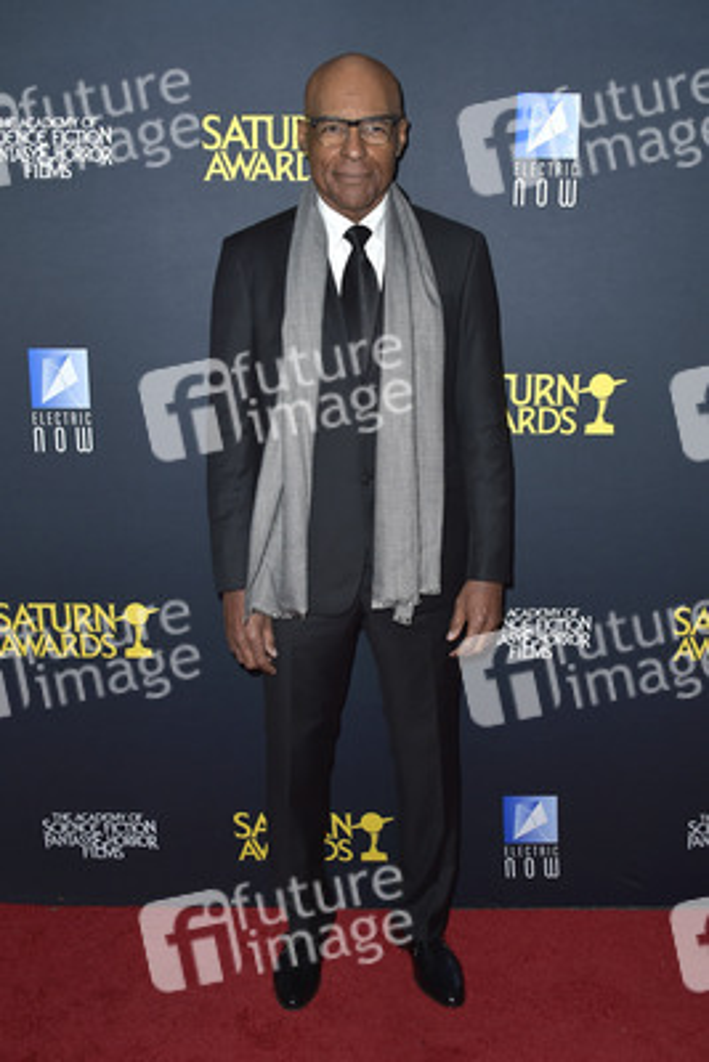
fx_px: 944
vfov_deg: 58.7
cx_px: 354
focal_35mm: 32
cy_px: 531
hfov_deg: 41.1
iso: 250
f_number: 6.3
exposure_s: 1/250
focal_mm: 32
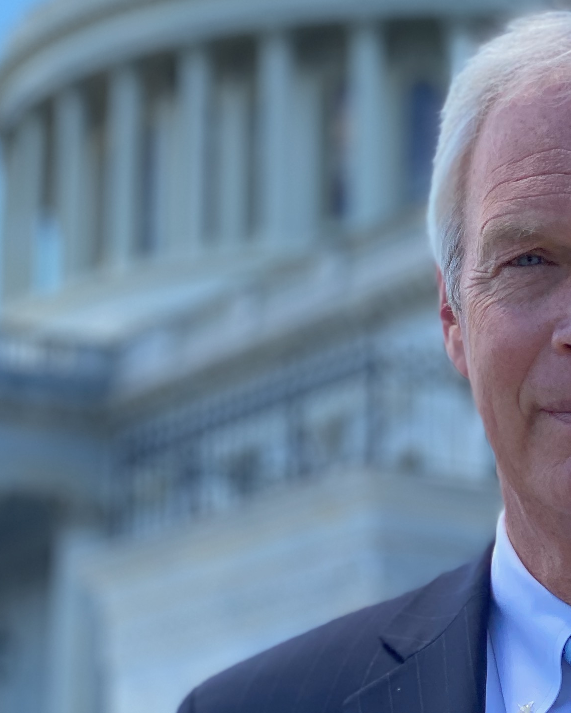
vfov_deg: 13.6
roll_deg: +0.4
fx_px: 2999
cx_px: 532
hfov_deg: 10.8
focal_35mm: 142
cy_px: 467
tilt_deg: +12.7
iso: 20
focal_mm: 6
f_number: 2
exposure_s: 1/296
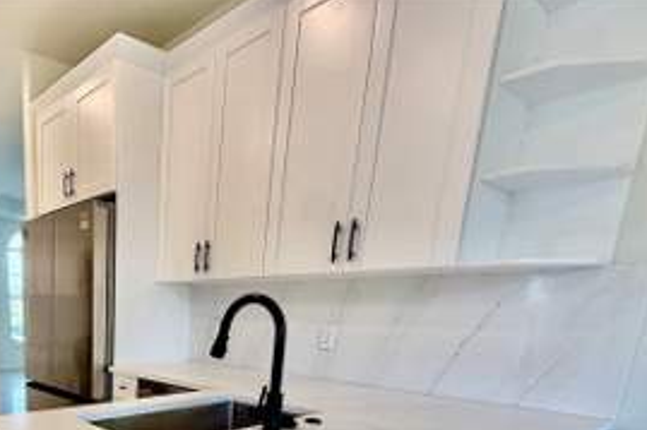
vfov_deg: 43.1
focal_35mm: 26
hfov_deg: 62.6
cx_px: 115
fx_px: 467
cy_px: 423
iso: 100
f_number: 2.2
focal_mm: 2.22
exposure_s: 1/120
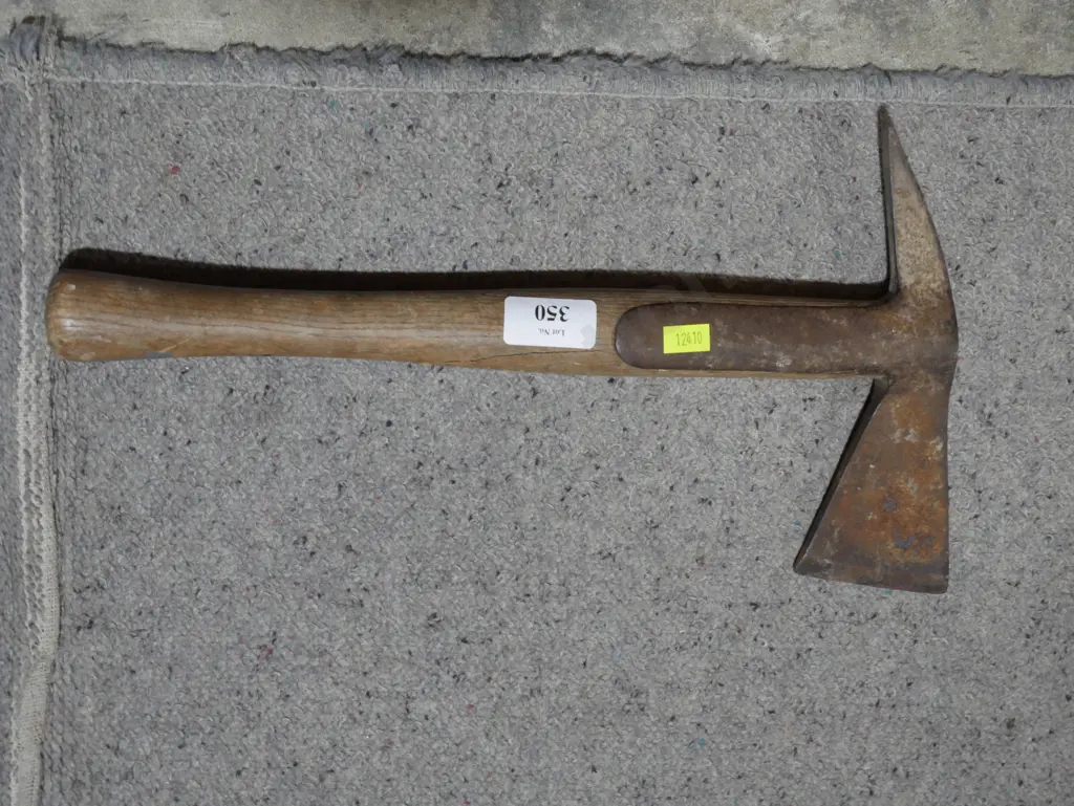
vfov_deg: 22.9
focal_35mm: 64
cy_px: 403
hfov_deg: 30.3
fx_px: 1987
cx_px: 537
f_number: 5.4
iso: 800
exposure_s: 1/80
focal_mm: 32
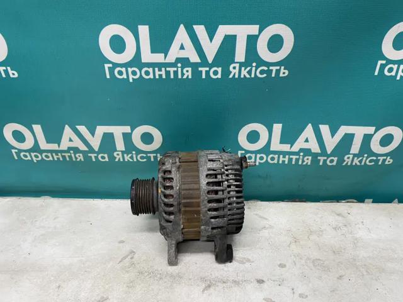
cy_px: 151
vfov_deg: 53.1
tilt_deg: -33.1
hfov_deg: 67.3
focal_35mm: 26
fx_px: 303
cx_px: 202
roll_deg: +0.8
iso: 100
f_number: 1.8
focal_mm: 4.25
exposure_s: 1/50
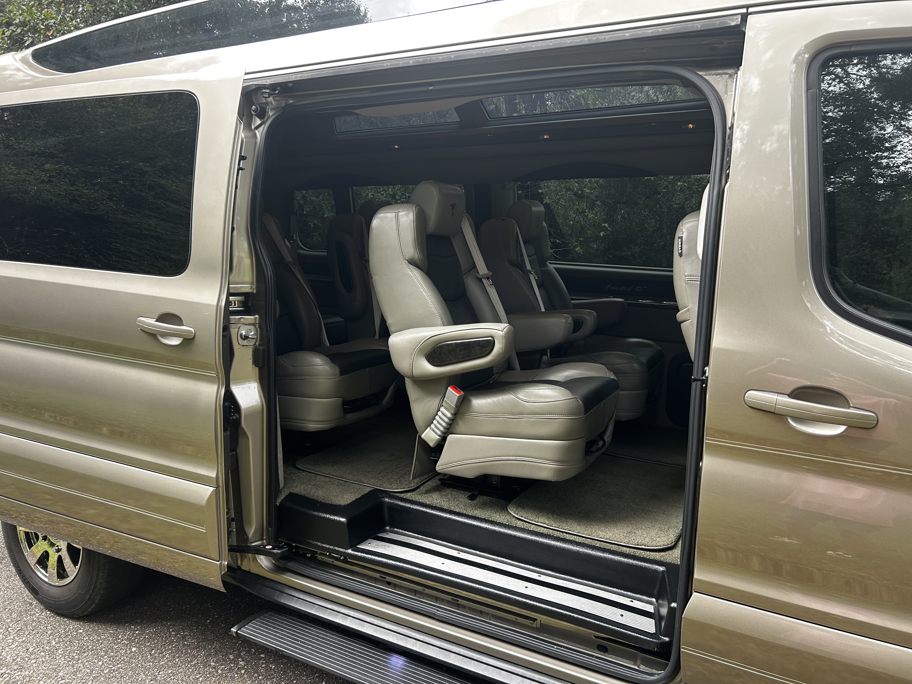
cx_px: 456
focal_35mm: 26
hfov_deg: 67.3
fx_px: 685
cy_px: 342
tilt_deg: -7.7
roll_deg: +0.5
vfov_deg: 53.1
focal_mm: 5.7
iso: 100
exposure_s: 1/121
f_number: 1.5
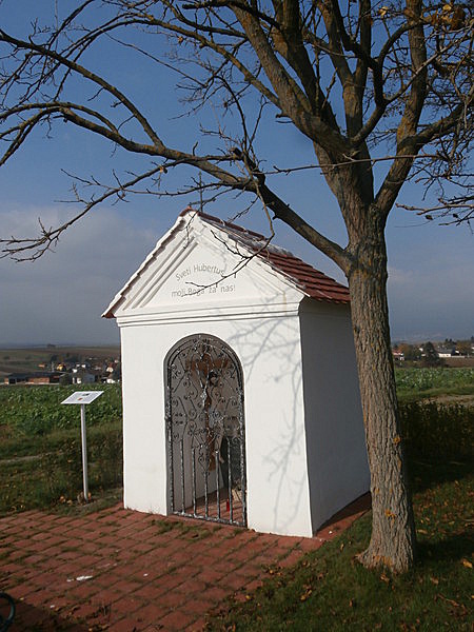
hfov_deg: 46.8
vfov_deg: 60.0
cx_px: 237
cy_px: 316
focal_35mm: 30
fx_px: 548
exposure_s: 1/2000
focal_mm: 5.36
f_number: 3.5
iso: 100
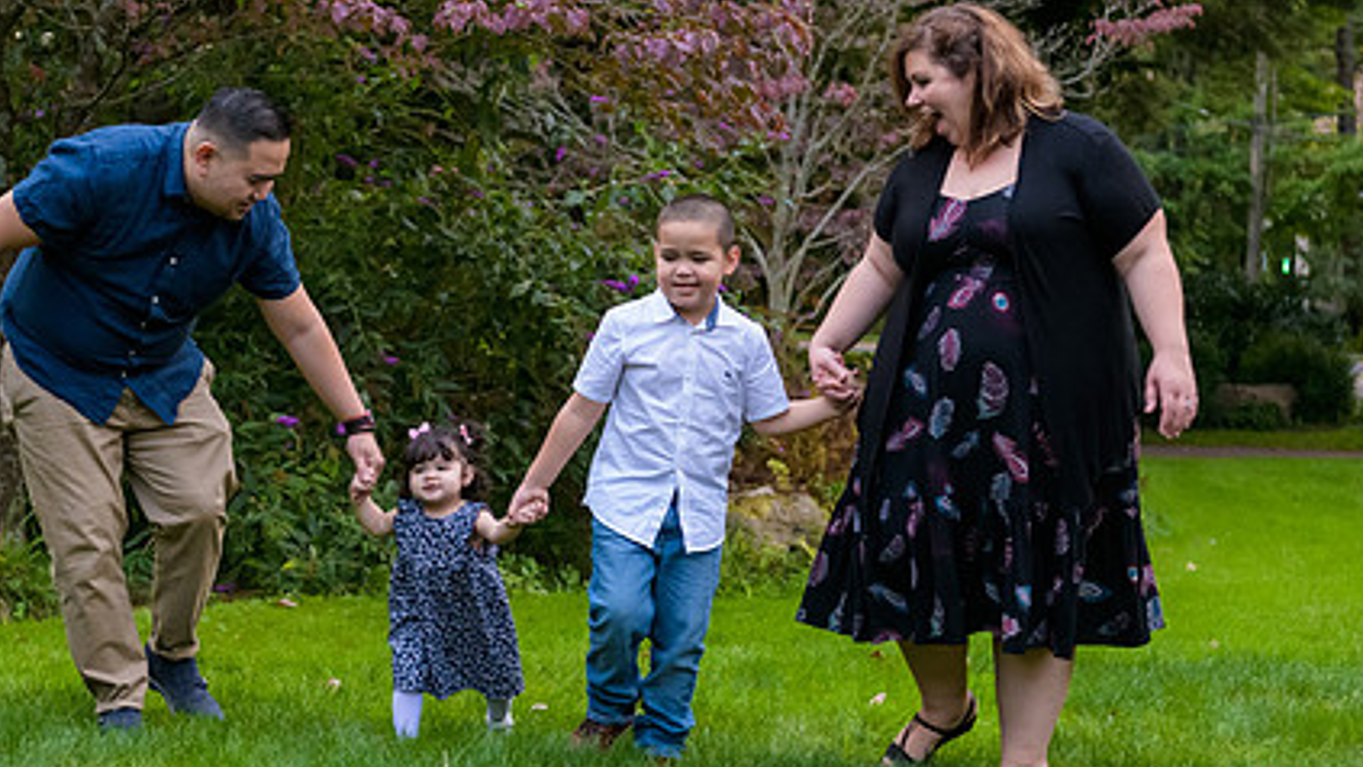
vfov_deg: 15.9
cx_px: 644
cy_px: 351
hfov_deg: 27.9
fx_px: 2747
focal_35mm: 76
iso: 1600
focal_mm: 48
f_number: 3.2
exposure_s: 1/125
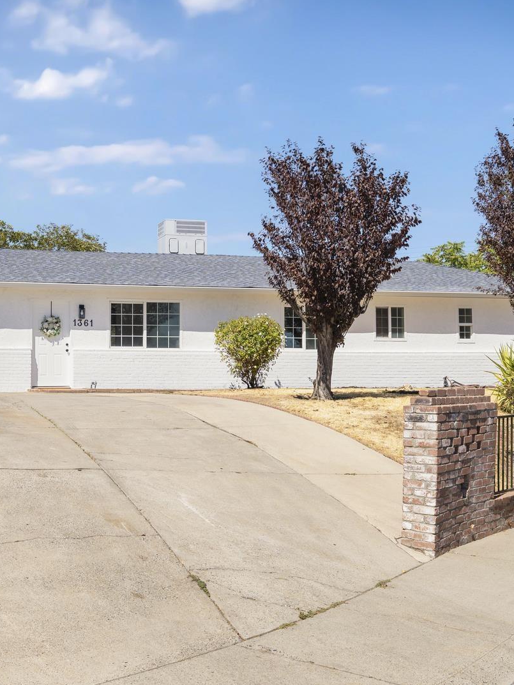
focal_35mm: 45
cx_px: 153
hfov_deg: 31.8
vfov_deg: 42.1
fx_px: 891
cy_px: 343
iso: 200
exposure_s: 1/100
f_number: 7.1
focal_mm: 21
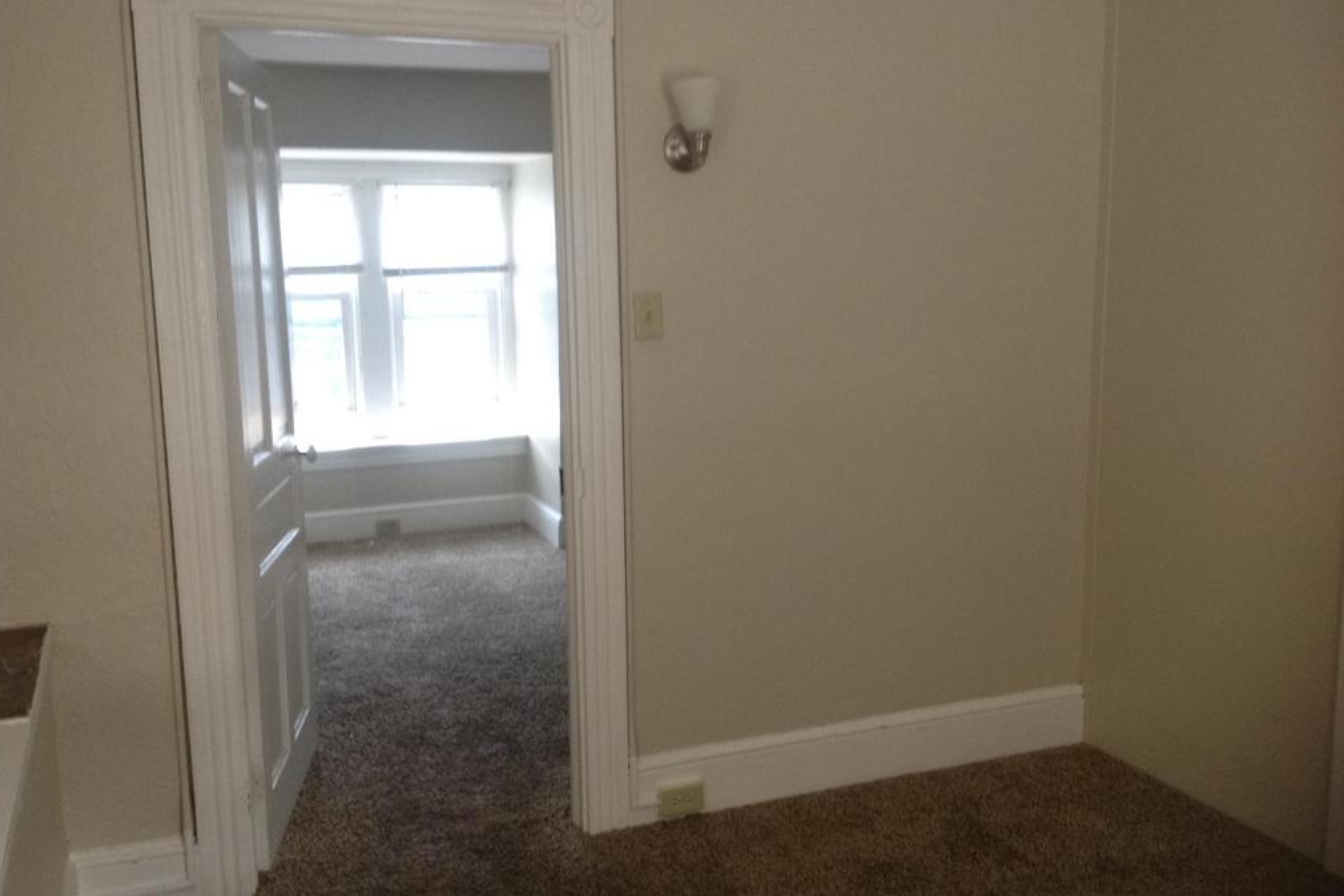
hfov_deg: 51.9
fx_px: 1381
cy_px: 446
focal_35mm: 37
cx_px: 669
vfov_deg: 35.9
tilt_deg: -7.1
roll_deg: +0.7
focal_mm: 4.28
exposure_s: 1/15
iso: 125
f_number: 2.4
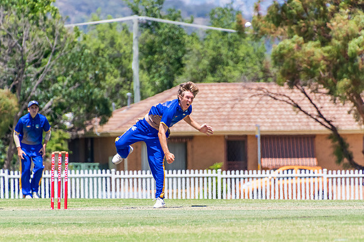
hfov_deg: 2.8
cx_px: 198
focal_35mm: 730
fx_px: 7380
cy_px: 131
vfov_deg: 1.9
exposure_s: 1/1600
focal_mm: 400
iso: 400
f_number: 6.3
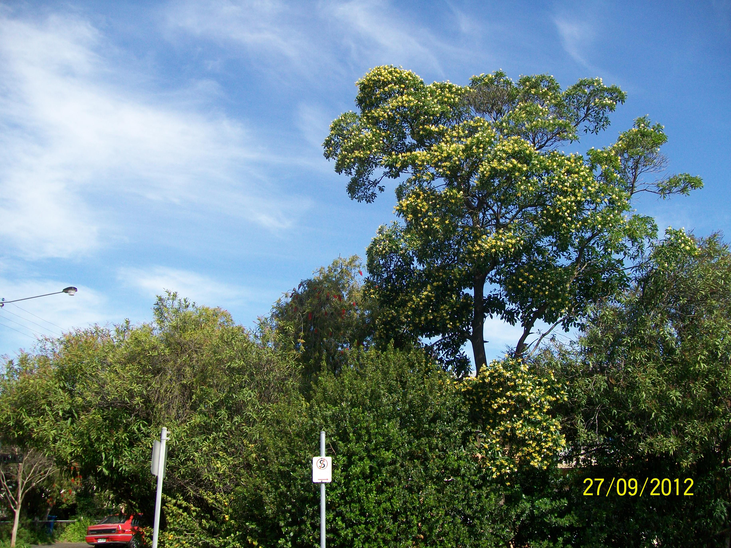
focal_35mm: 34
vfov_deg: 41.8
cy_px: 274
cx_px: 366
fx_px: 718
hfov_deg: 54.0
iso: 64
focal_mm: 6.1
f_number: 2.7
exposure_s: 1/800
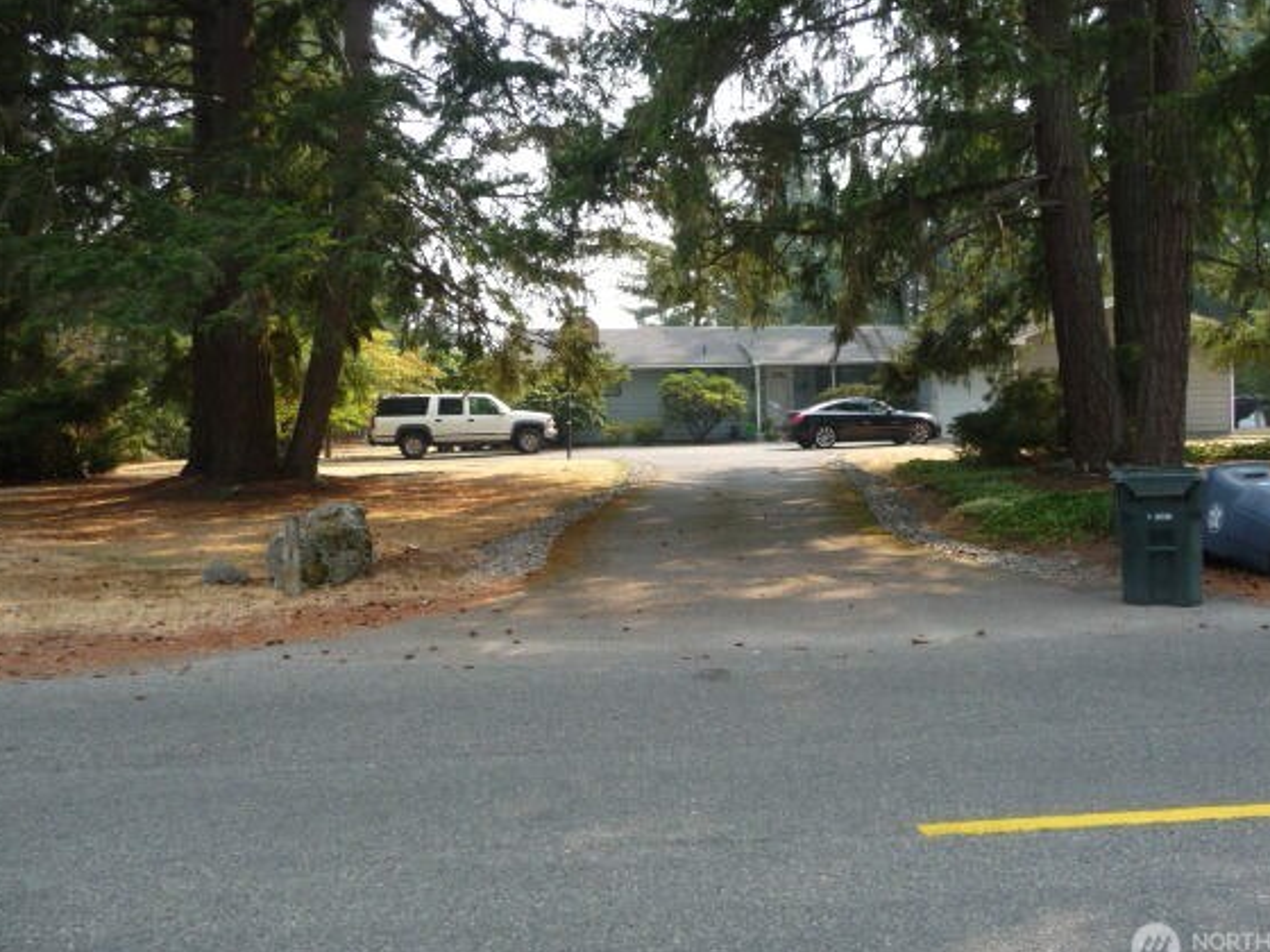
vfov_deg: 44.1
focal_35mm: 32
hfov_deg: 56.8
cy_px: 453
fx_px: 1174
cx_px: 674
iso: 100
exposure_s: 1/250
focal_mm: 4.7
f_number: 3.3
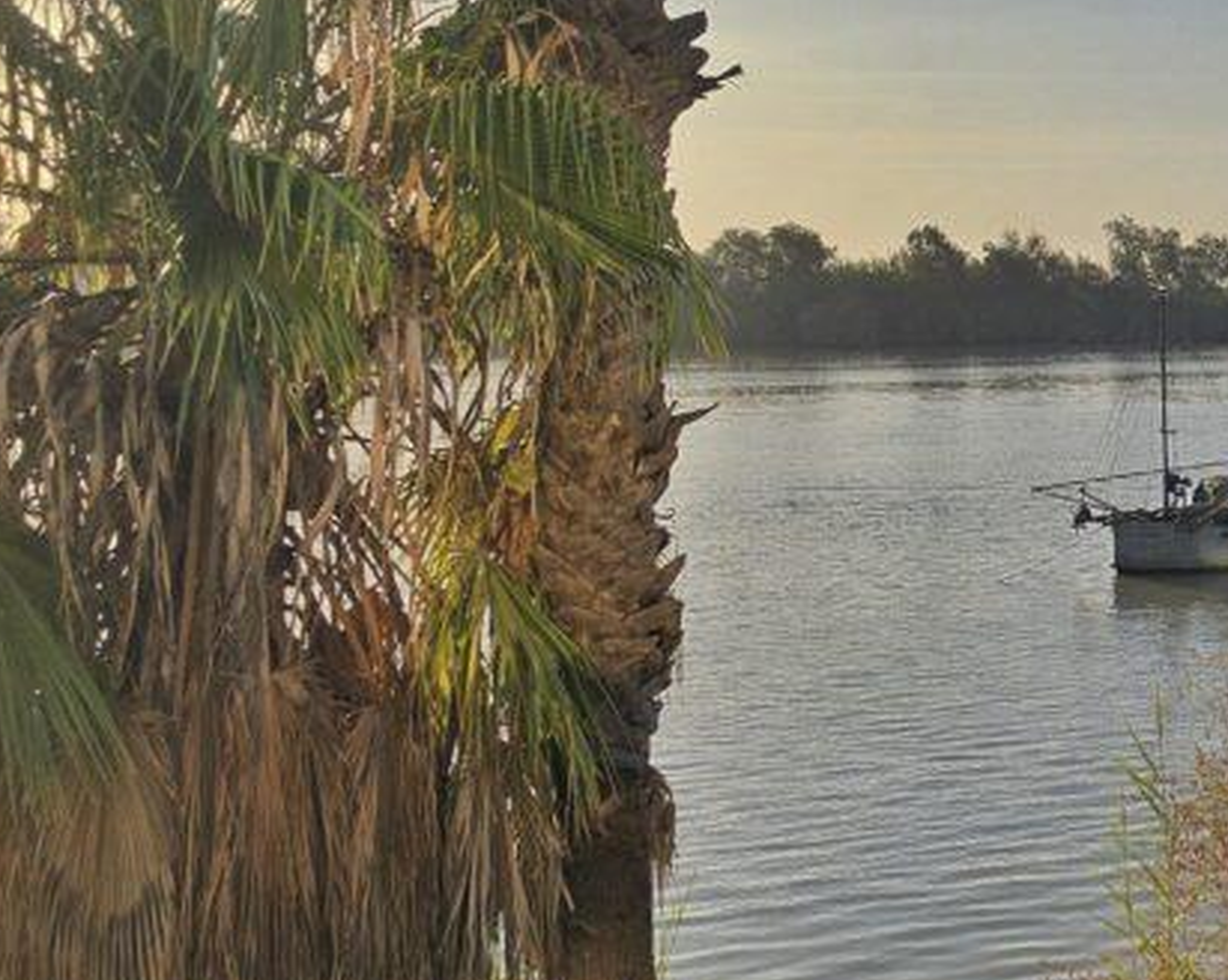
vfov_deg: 27.0
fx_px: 2033
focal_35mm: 56
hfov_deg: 29.4
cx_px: 1434
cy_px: 356
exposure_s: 1/1013
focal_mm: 6.3
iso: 10
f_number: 1.7
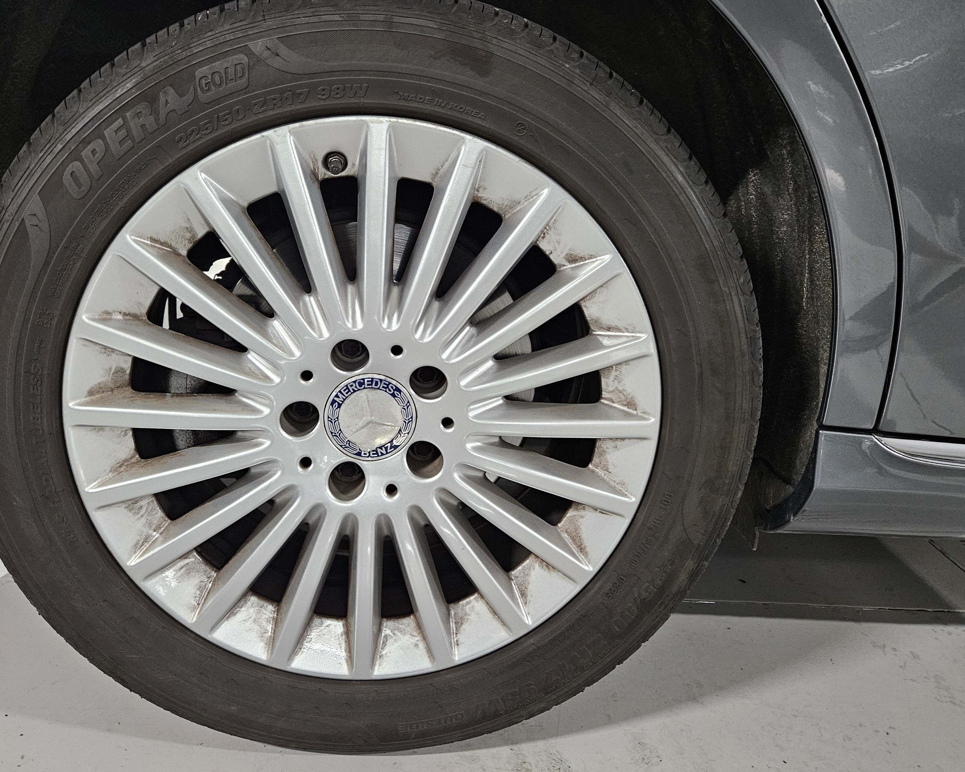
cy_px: 322
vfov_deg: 51.3
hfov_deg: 62.0
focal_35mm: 28
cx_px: 429
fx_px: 800
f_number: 1.8
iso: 500
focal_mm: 5.4
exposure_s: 1/40
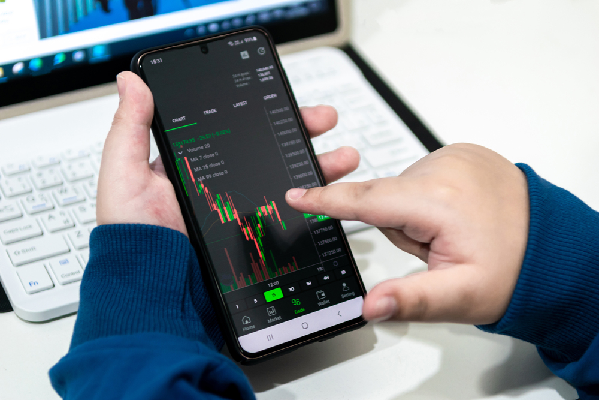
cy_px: 200
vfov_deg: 17.5
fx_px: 1298
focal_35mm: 78
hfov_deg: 26.0
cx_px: 300
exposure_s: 1/60
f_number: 2.8
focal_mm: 52
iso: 200
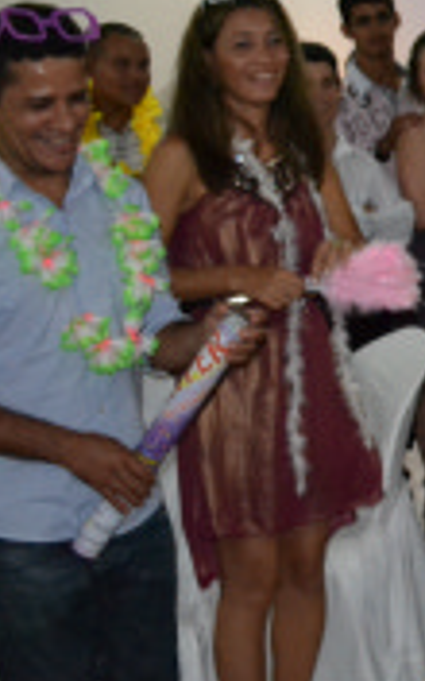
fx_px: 1446
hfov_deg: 14.2
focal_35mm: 78
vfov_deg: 26.3
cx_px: 827
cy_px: 222
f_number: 3.5
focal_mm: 18
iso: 3200
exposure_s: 1/60
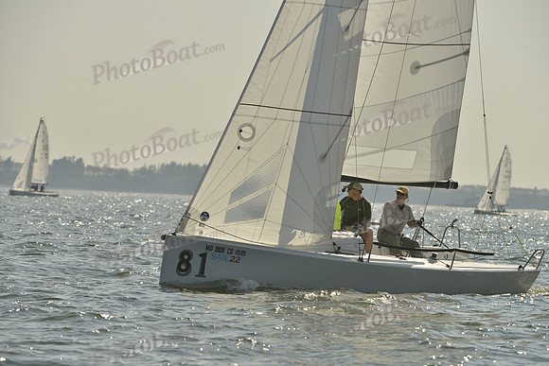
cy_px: 183
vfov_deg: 4.9
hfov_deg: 7.4
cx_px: 274
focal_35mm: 280
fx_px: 4271
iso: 280
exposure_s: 1/1600
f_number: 9
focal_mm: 280
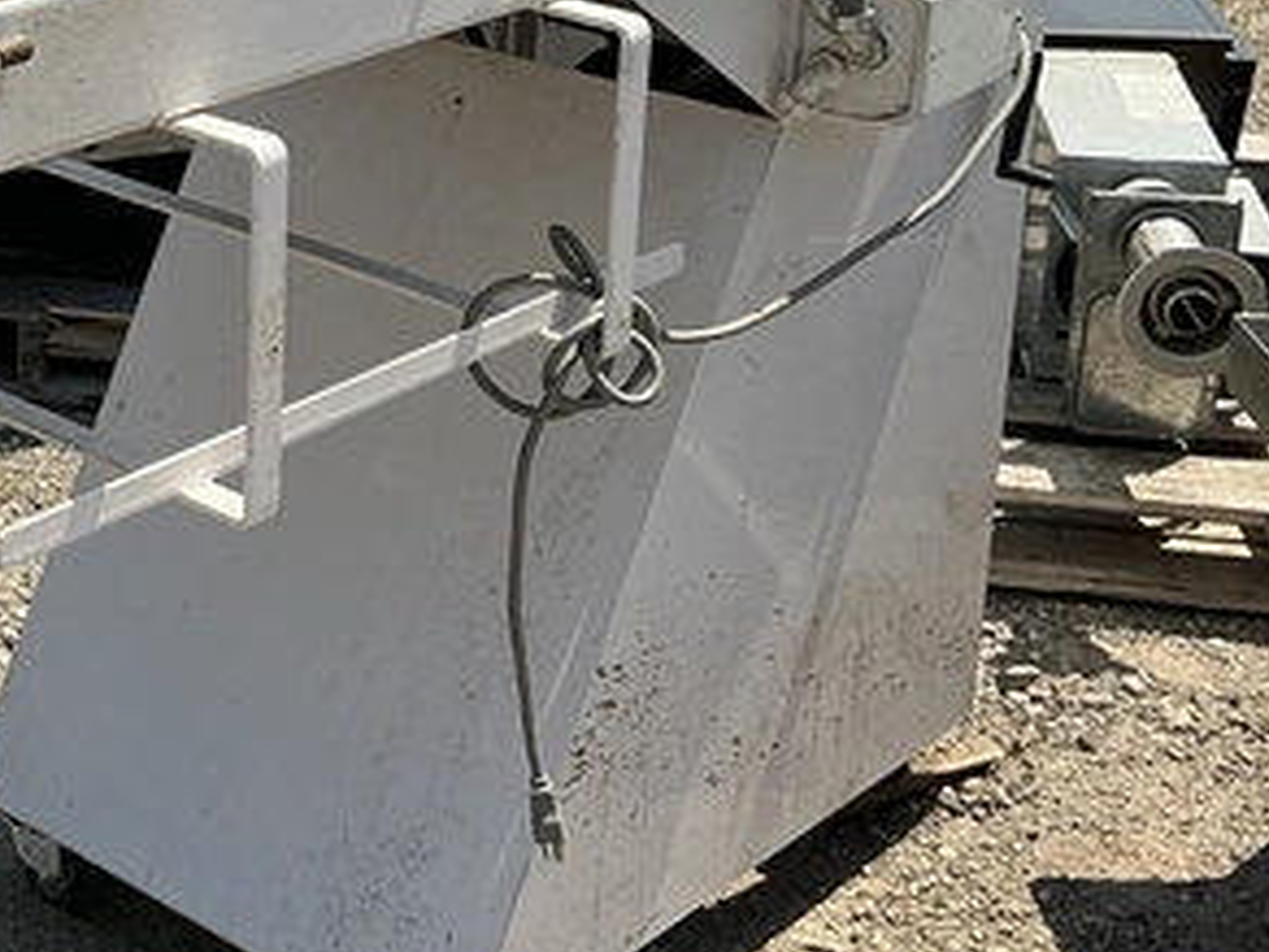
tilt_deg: -17.4
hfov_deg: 26.0
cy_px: 120
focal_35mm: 72
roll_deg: -1.2
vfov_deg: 20.1
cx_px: 74
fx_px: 2639
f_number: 1.8
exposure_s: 1/2058
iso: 25
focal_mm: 3
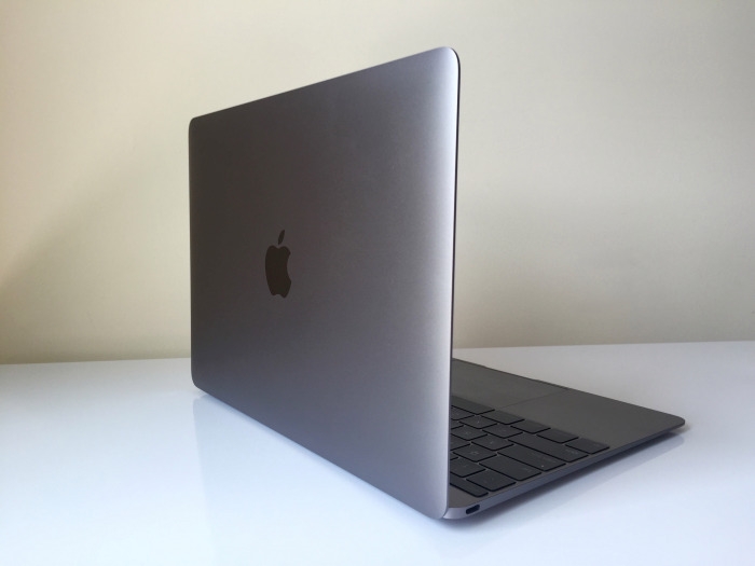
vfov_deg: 48.2
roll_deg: -0.4
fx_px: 633
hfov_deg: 61.7
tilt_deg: -6.2
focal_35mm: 29
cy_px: 283
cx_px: 378
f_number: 2.2
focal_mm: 4.15
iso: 32
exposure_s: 1/60
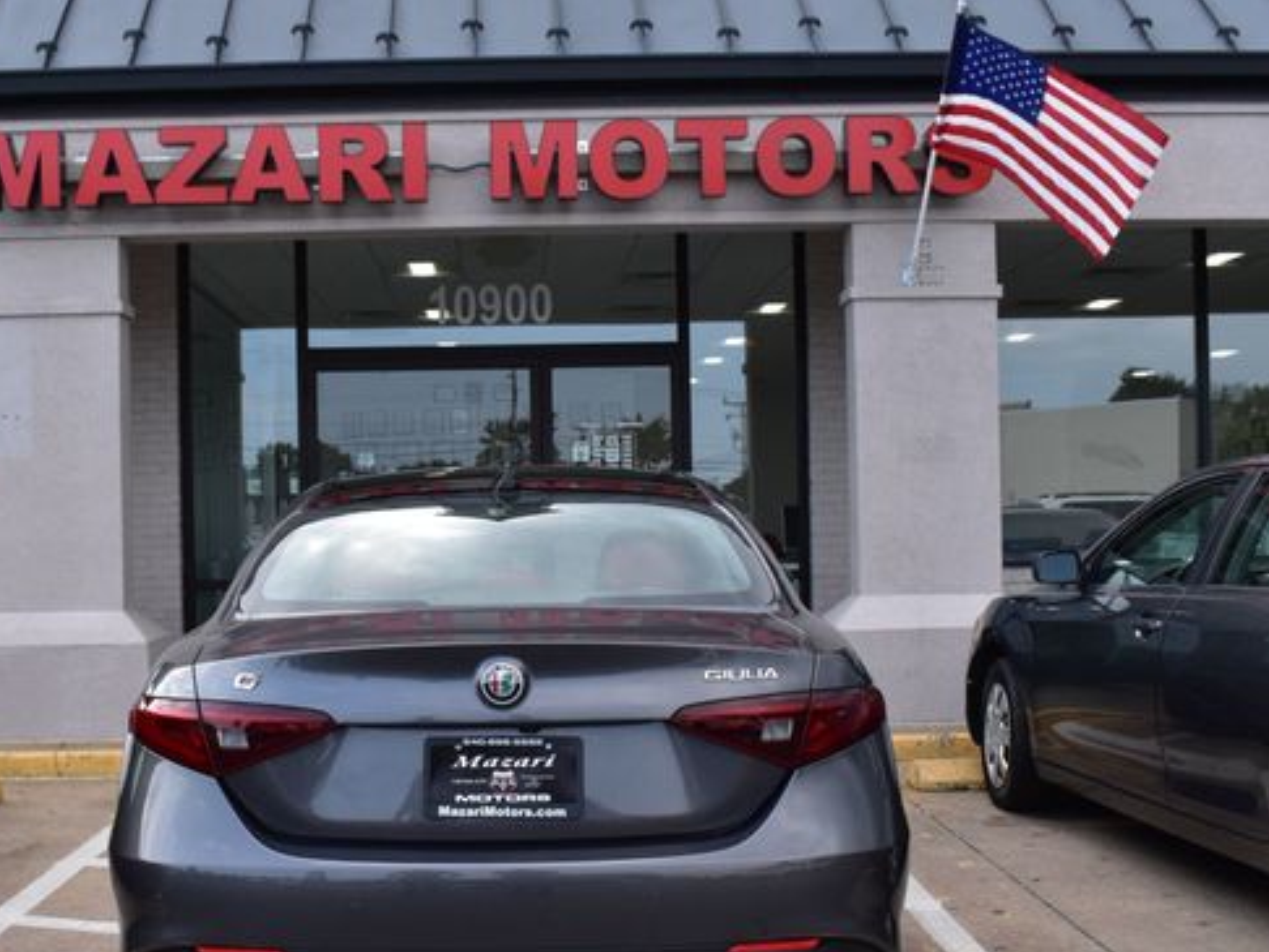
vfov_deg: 33.1
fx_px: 1600
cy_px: 550
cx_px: 517
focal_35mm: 44
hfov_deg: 43.1
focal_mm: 23
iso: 400
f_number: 10
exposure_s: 1/250
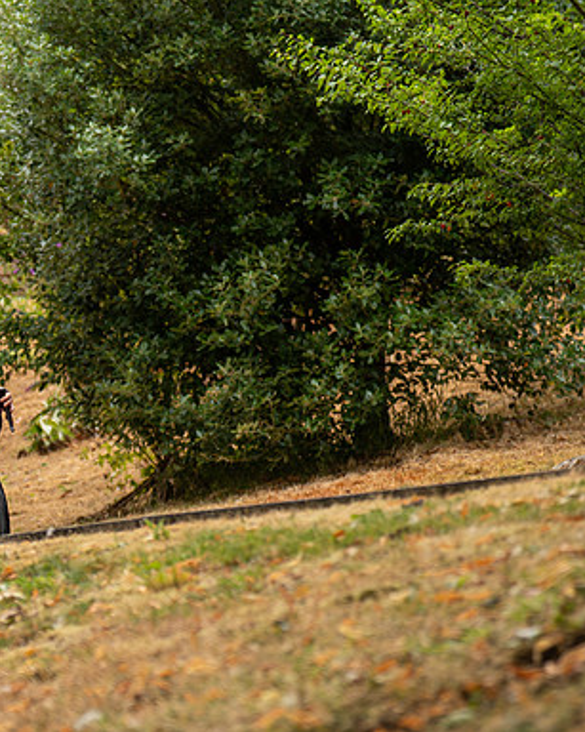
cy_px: 356
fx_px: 3681
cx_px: -55
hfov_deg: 9.0
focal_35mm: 170
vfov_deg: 11.4
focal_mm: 70
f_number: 2.8
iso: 640
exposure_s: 1/800
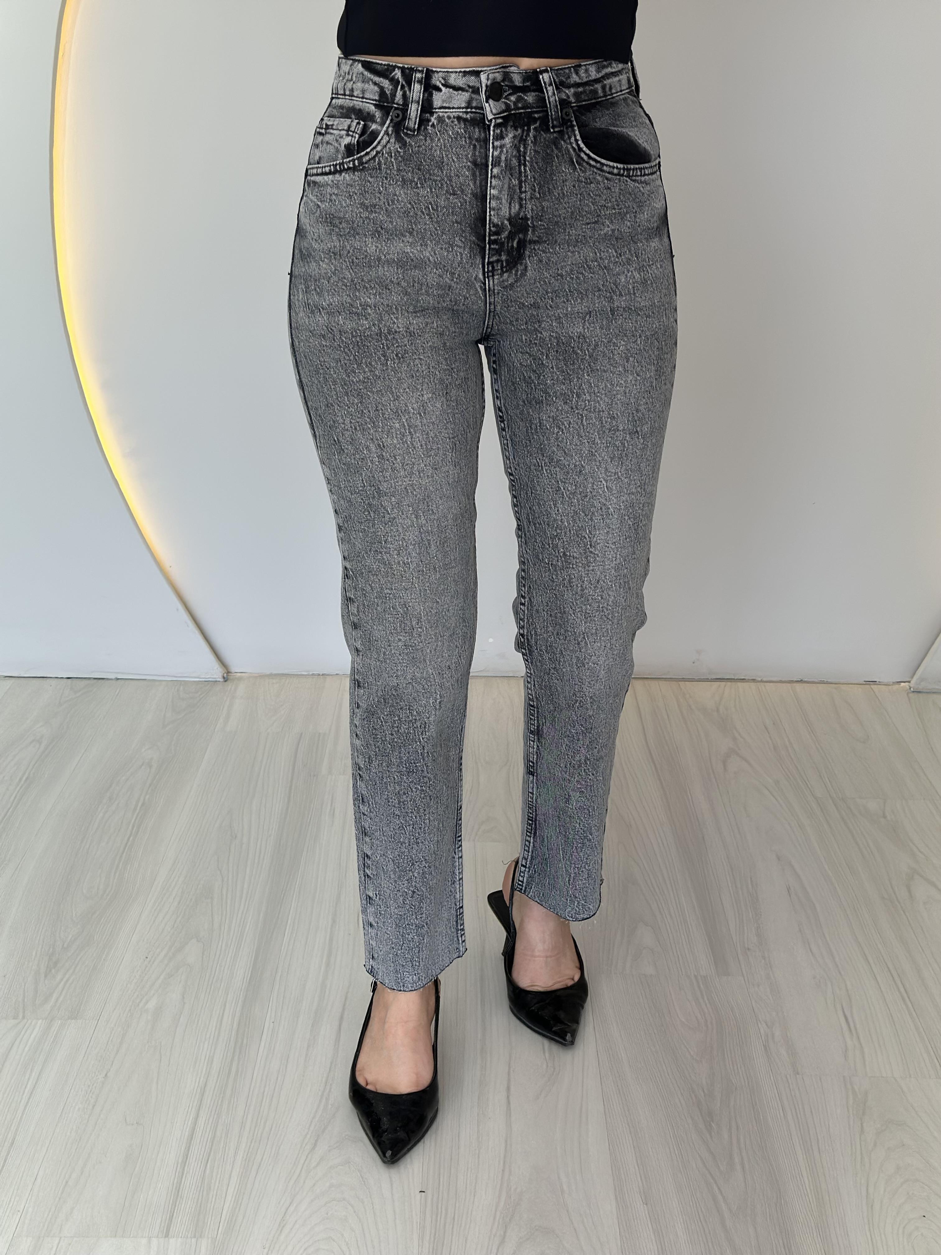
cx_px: 470
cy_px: 628
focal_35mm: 48
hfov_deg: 30.3
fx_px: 1740
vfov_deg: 39.7
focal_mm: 6.86
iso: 80
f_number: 1.78
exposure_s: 1/326
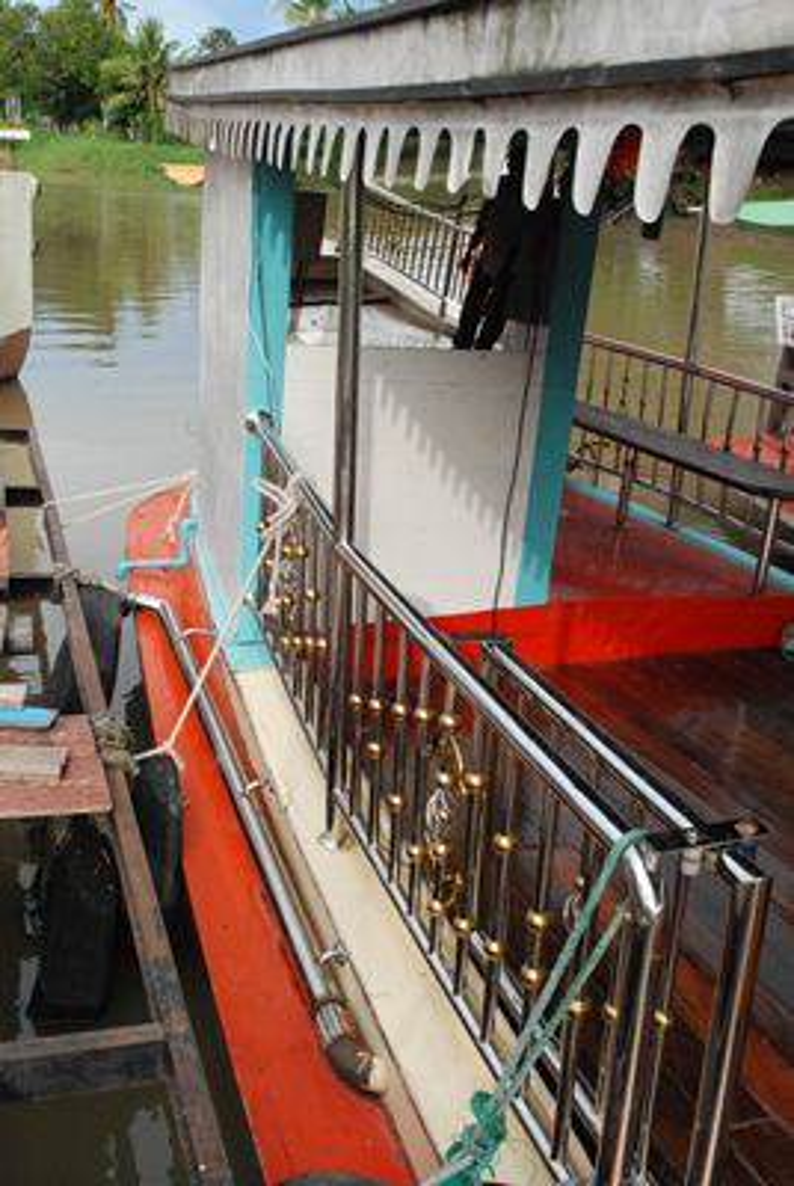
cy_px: 593
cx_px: 397
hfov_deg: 37.0
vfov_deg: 53.1
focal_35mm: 36
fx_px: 1187
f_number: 9
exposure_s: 1/640
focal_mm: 24
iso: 1250
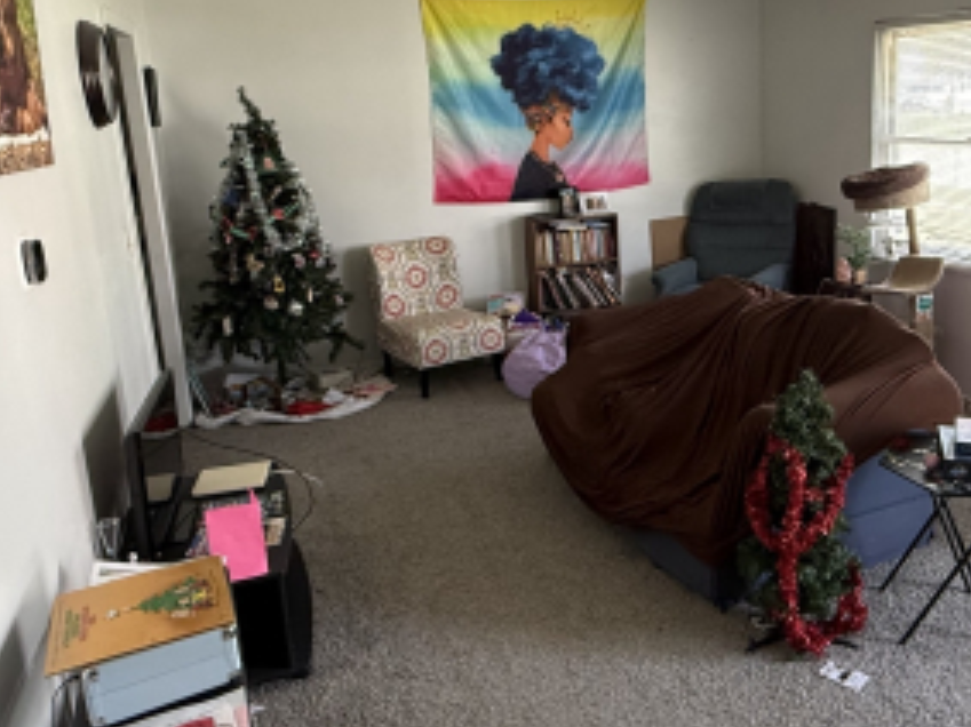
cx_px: 636
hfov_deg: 54.4
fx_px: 925
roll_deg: +1.4
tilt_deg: -12.0
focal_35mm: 33
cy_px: 291
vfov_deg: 42.7
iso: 320
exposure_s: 1/88
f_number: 2.2
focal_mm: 2.22
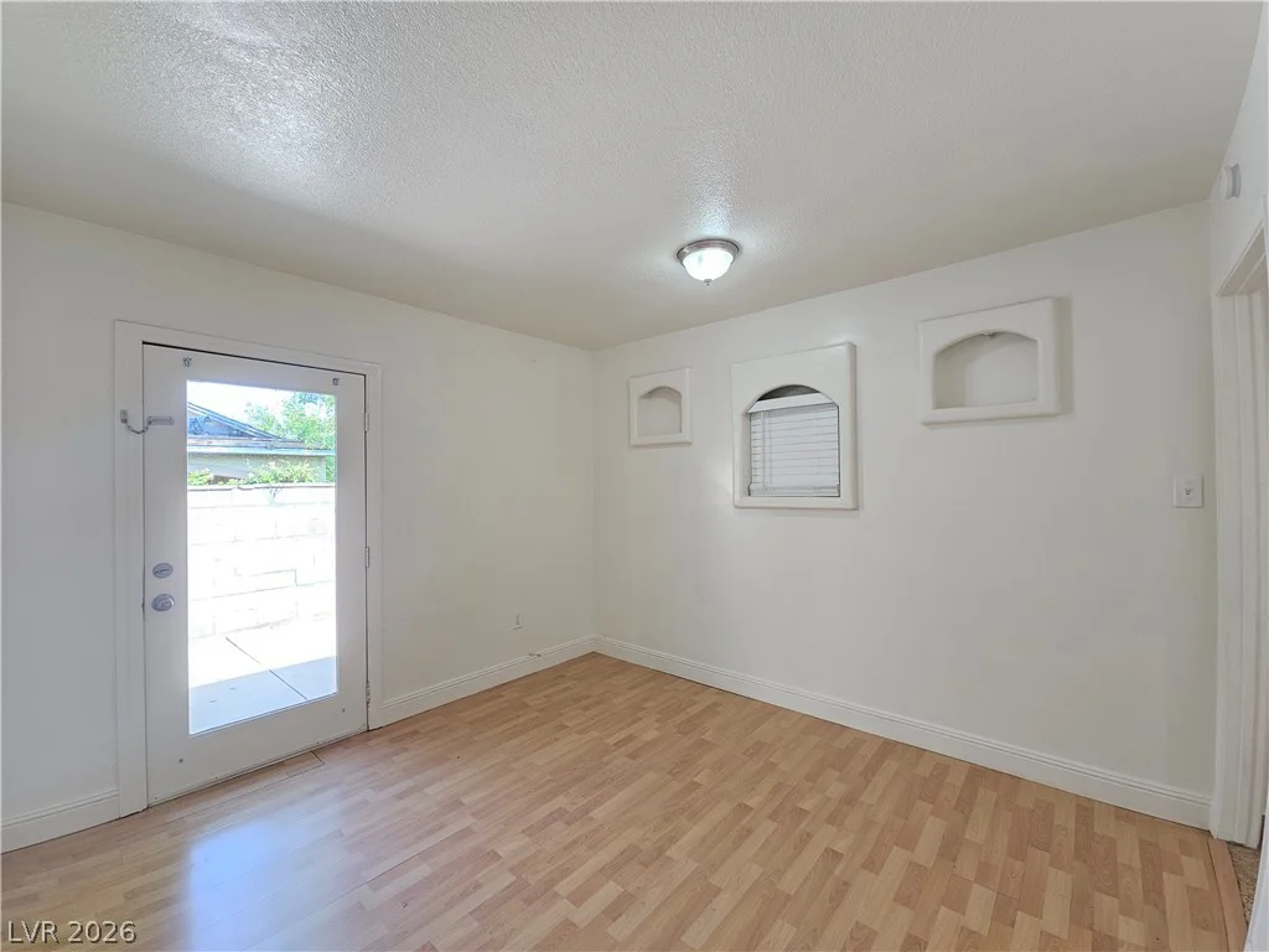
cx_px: 634
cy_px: 476
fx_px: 477
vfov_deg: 89.9
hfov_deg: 106.2
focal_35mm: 13
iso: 80
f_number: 2.2
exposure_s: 1/60
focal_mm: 2.2
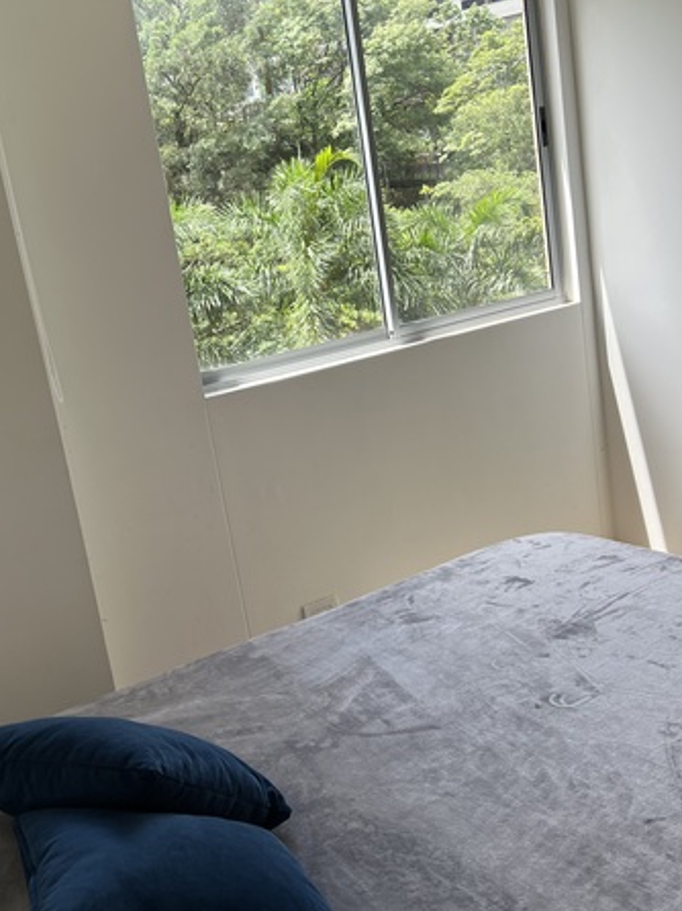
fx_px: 920
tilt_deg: -12.4
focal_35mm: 35
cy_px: 445
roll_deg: +10.2
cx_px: 225
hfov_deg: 40.1
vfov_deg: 52.6
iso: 50
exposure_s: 1/377
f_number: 1.5
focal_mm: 5.7
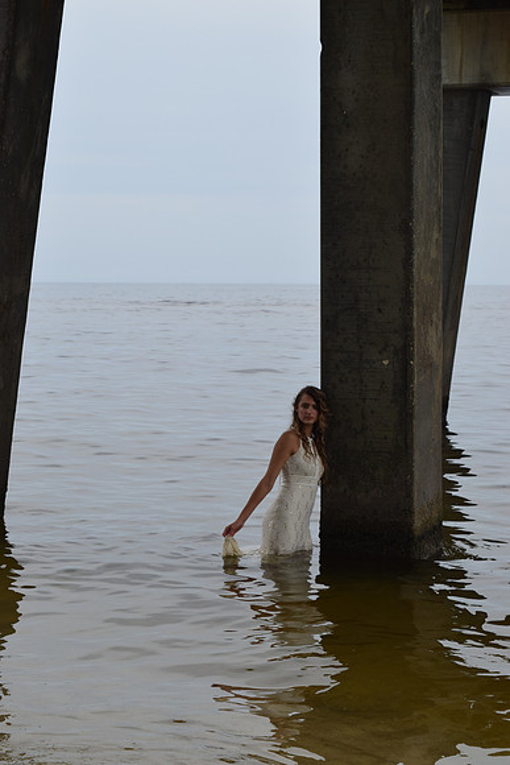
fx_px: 1752
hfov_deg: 16.6
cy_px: 382
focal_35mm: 82
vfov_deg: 24.6
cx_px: 255
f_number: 9
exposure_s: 1/320
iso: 200
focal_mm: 55
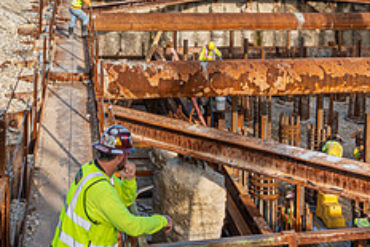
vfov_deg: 21.2
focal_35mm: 60
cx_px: 161
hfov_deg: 33.3
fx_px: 617
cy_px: -45
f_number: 4
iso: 125
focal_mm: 8.8
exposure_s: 1/800
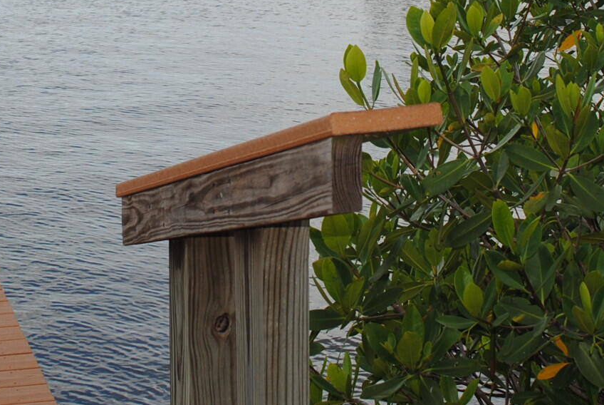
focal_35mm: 89
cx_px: 223
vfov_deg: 15.1
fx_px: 1495
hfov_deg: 22.8
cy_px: -2
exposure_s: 1/200
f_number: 8
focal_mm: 26
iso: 100
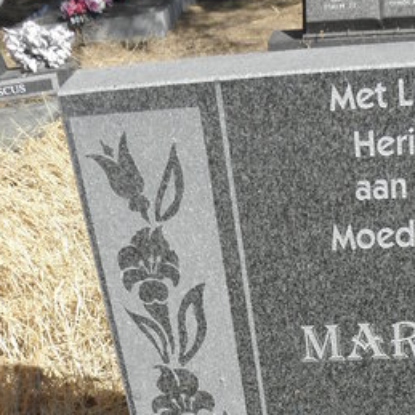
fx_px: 963
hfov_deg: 23.8
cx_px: 356
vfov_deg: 22.5
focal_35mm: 71
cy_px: 492
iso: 64
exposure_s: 1/250
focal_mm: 4.6
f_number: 5.6
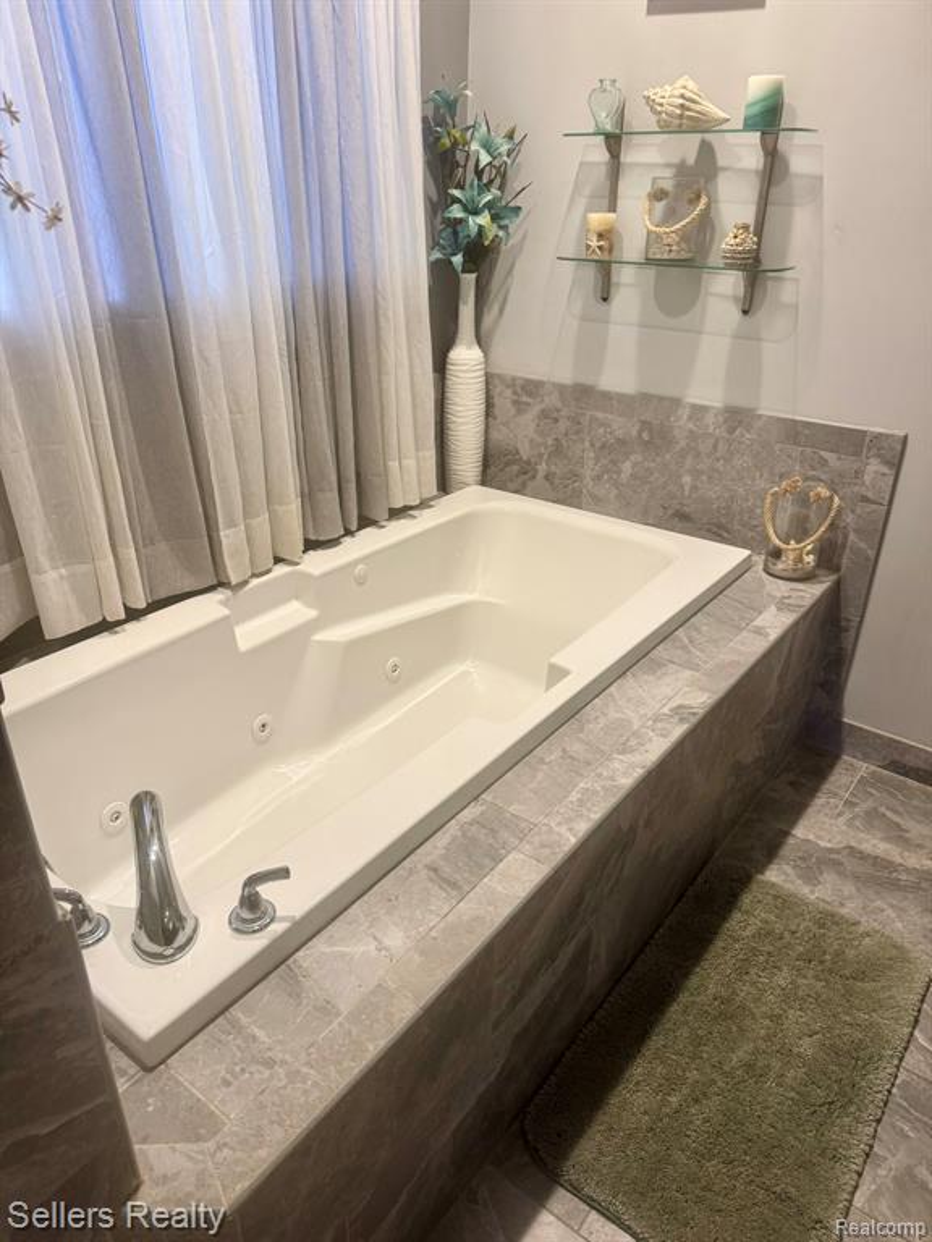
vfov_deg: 71.6
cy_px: 621
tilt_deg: -28.0
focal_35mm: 24
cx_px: 466
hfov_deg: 56.8
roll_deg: -2.2
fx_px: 862
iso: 160
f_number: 1.78
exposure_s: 1/60
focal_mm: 6.76
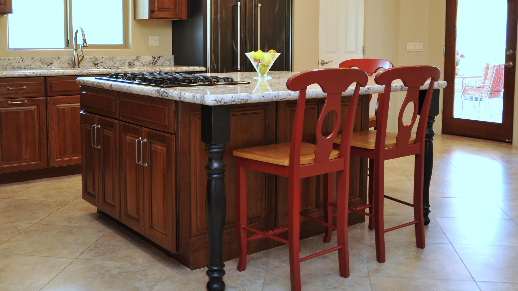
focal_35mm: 42
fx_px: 577
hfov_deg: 48.4
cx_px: 251
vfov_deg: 28.1
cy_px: 94
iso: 500
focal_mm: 35
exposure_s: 1/25
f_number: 4.5
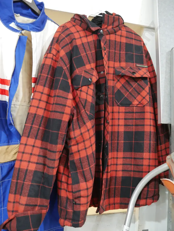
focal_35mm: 30
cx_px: 87
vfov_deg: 59.9
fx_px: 201
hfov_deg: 46.8
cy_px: 116
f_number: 3.6
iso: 3200
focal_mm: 15
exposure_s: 1/50
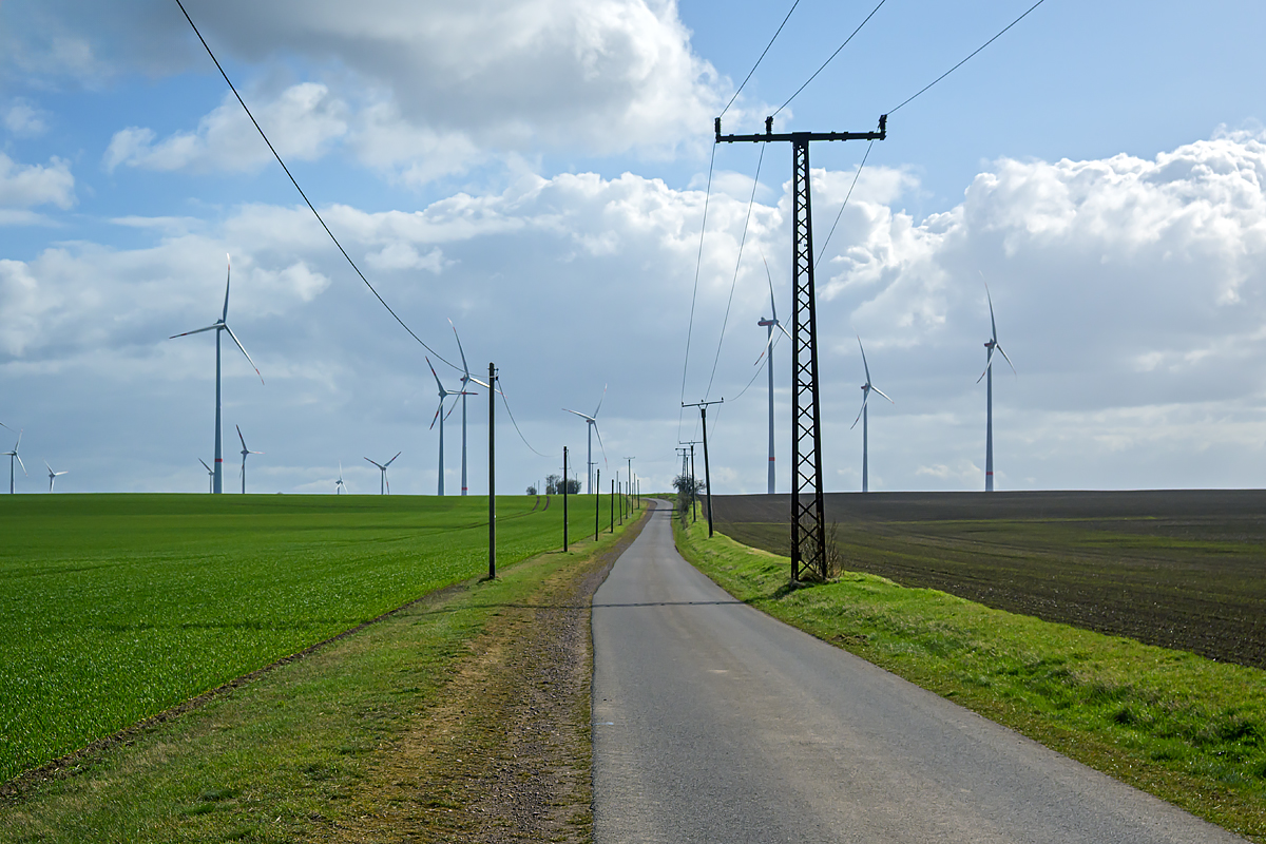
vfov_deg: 26.5
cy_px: 422
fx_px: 1793
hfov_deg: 38.9
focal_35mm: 51
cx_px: 633
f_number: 8
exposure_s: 1/3000
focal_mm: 34
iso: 400
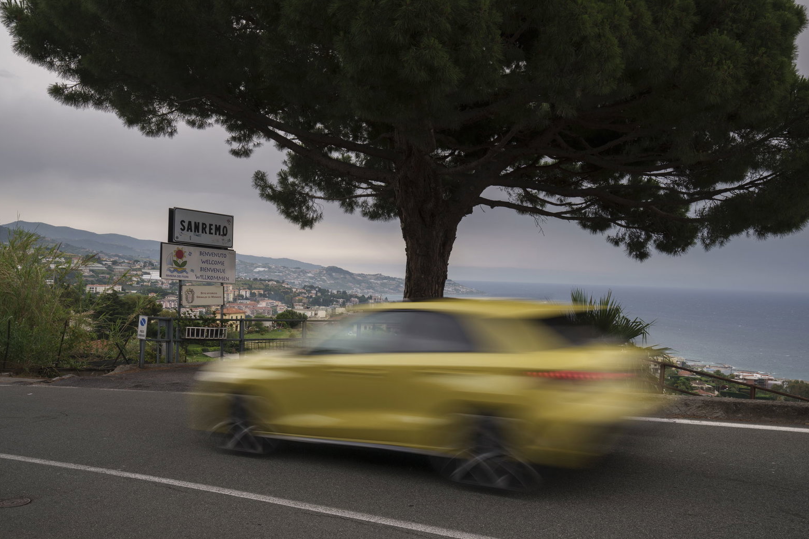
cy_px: 268
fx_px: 786
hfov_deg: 54.4
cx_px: 407
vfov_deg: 37.9
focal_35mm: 35
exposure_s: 1/15
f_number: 13
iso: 100
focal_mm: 34
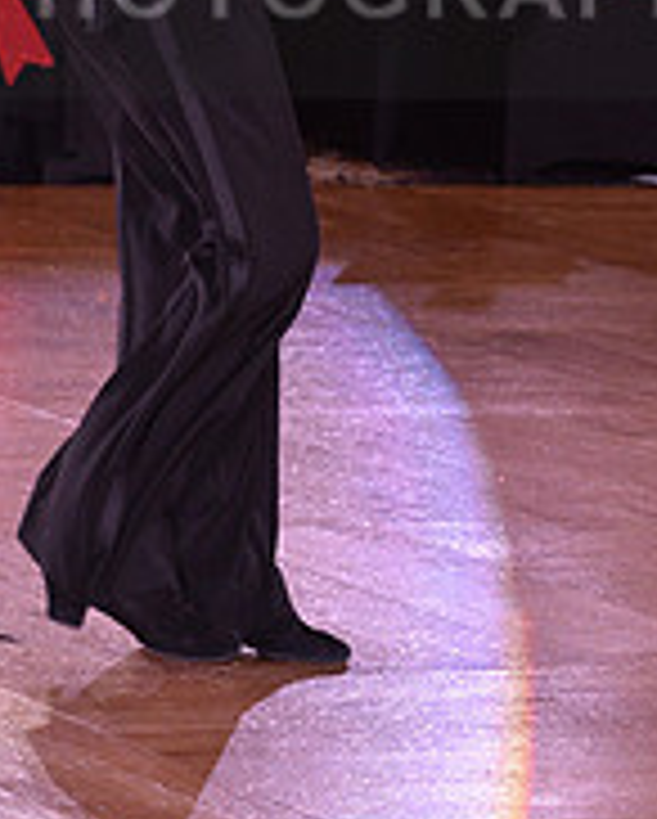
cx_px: 236
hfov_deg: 4.6
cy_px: -50
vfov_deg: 5.8
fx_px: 8105
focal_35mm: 334
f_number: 7.1
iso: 2000
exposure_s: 1/250
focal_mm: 112
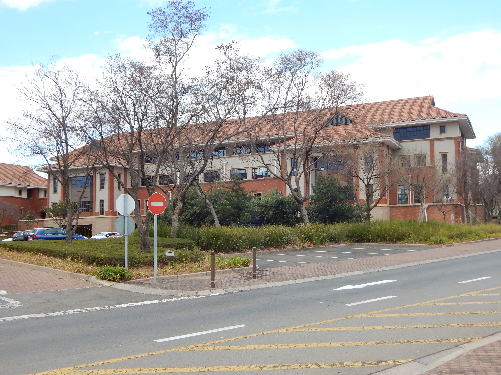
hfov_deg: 49.0
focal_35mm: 38
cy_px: 188
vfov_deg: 37.7
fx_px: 550
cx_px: 250
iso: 125
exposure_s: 1/400
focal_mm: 6.8
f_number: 3.4
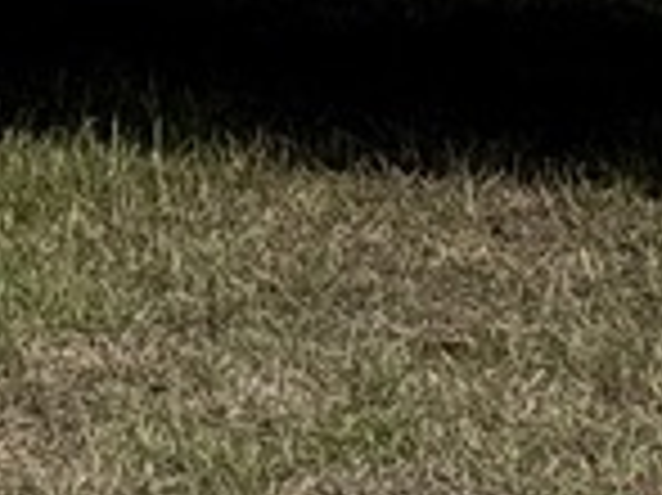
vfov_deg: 4.2
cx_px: -1518
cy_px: -1120
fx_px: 6401
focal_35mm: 335
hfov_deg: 5.5
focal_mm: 6.76
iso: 64
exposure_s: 1/10526
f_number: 1.78
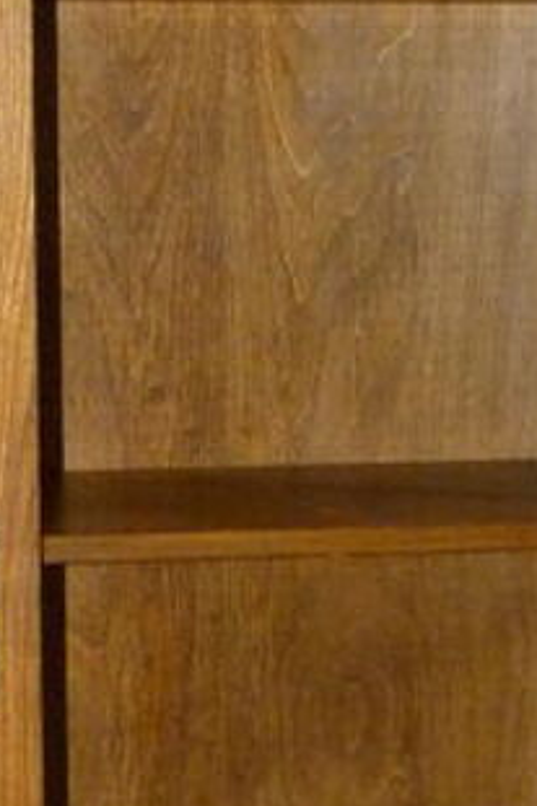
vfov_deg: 10.7
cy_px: 429
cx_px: 490
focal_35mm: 192
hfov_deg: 7.1
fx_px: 4300
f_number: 3.2
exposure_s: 1/60
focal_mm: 7.8
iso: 400
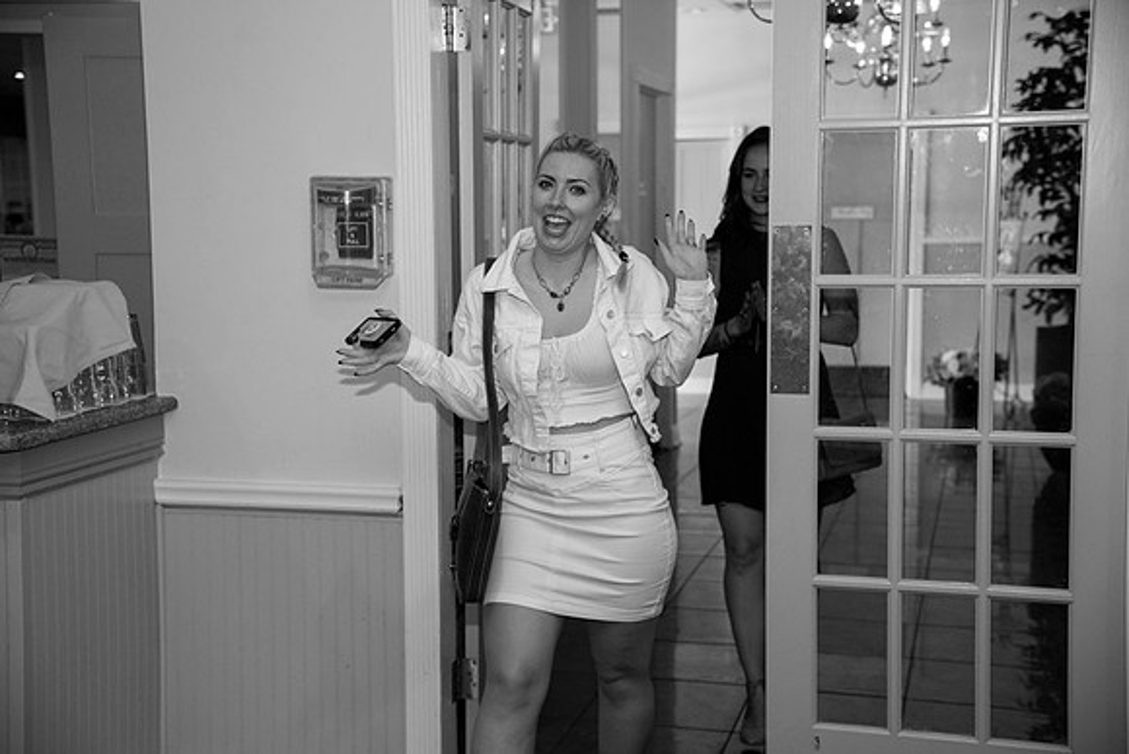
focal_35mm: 48
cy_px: 377
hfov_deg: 41.1
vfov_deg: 28.1
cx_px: 564
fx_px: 1506
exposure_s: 1/200
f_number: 4
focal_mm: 48
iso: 1000
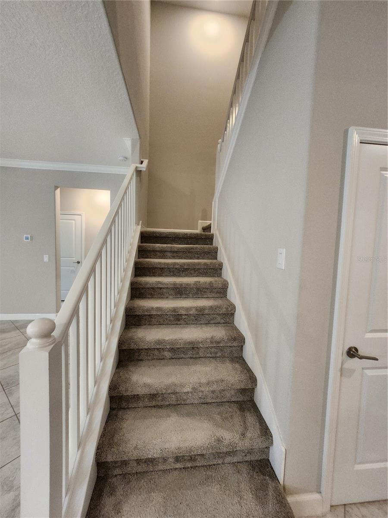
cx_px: 194
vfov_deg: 106.2
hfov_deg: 89.9
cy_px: 259
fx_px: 194
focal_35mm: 13
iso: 320
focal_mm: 1.74
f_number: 2.2
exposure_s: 1/40
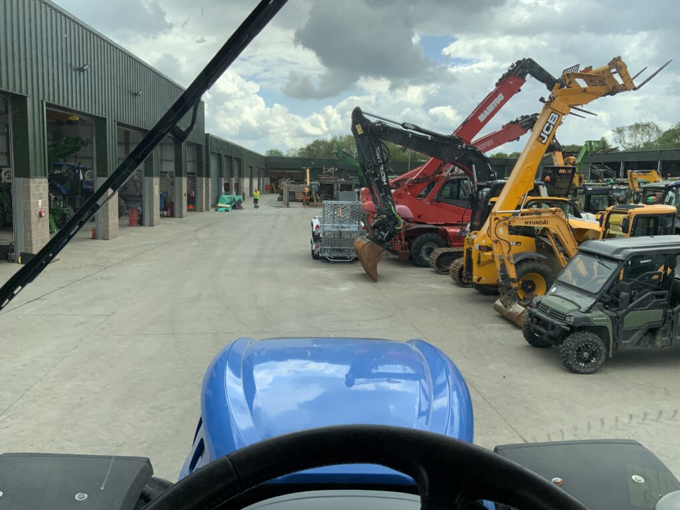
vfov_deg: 48.2
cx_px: 340
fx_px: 570
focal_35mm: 29
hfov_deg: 61.7
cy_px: 255
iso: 16
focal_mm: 3
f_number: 1.8
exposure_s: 1/869
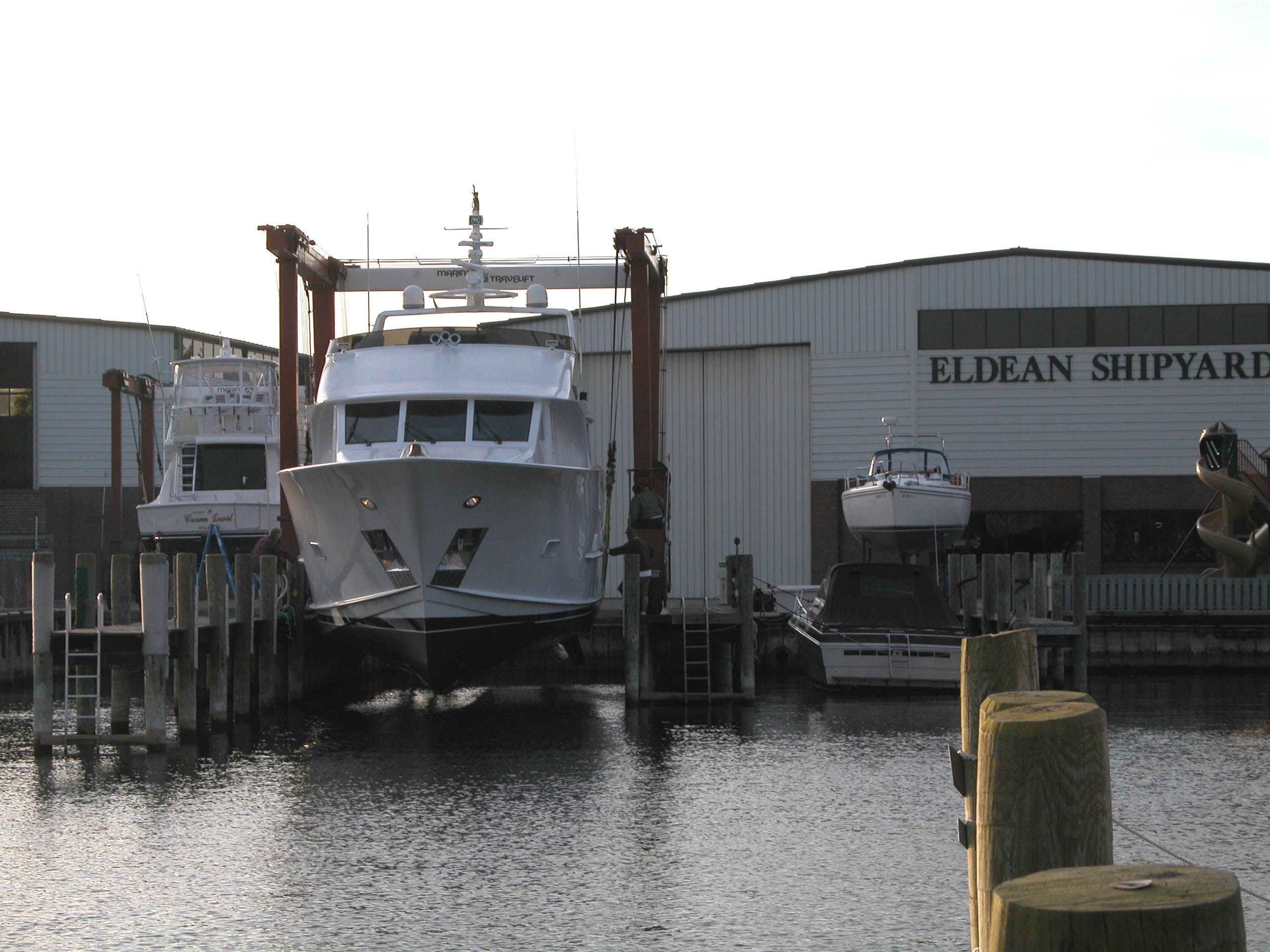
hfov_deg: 20.0
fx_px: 3595
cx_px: 635
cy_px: 476
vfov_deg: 15.1
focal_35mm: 98
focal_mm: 25.4
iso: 100
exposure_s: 1/290
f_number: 5.1
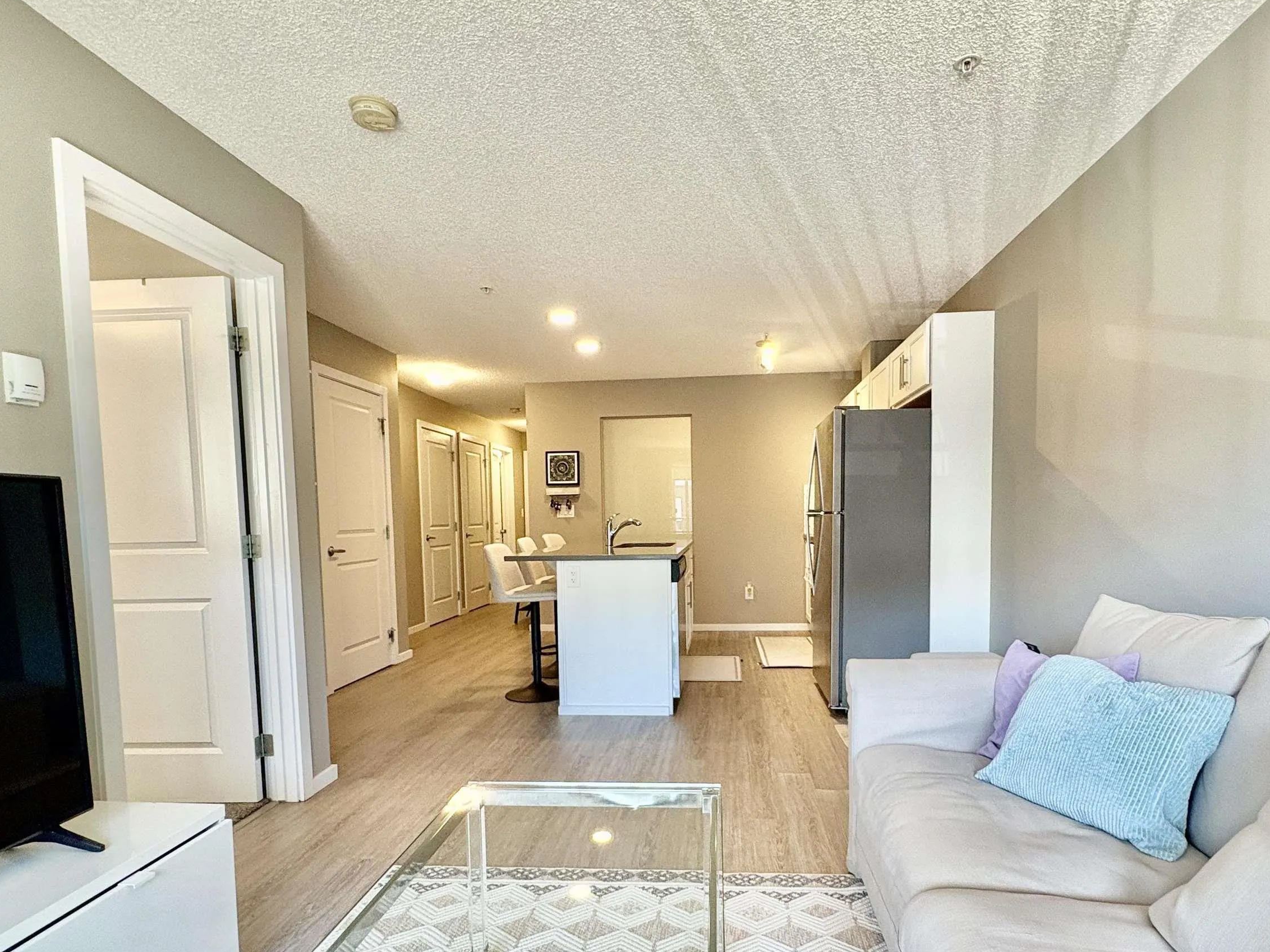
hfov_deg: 84.6
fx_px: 697
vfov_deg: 68.2
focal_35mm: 19
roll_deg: +1.6
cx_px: 661
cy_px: 558
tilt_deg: -3.3
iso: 320
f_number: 2.2
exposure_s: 1/120
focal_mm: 2.22
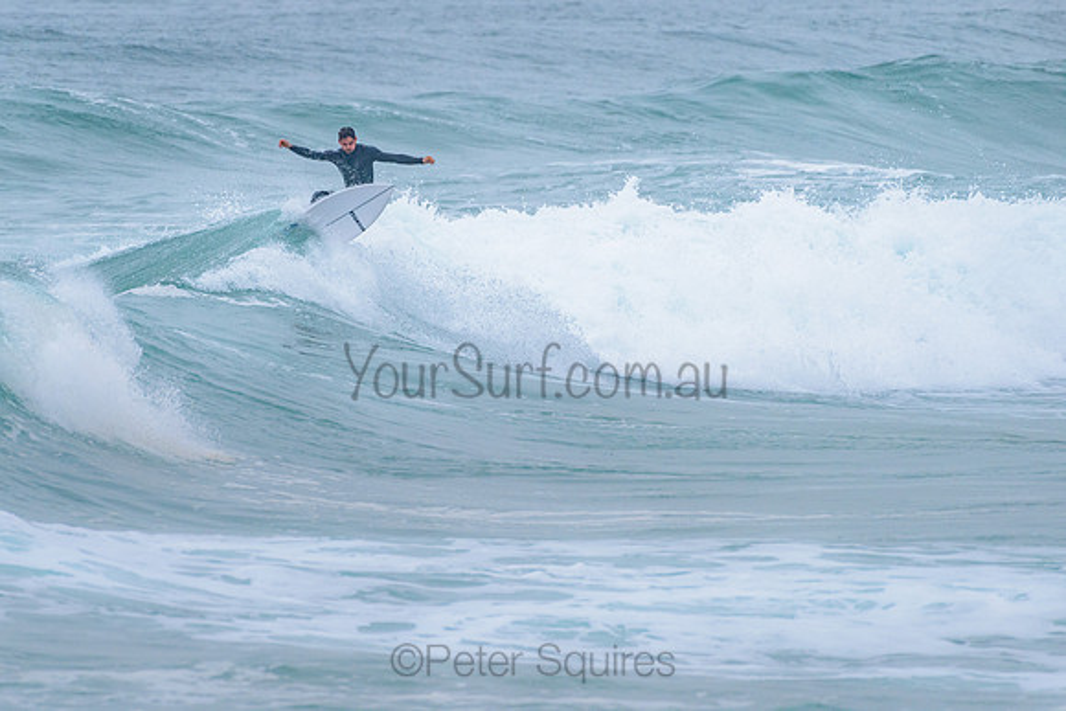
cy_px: 276
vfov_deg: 2.2
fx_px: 18124
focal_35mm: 612
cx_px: 414
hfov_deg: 3.4
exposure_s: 1/2000
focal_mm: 500
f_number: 5.6
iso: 1400
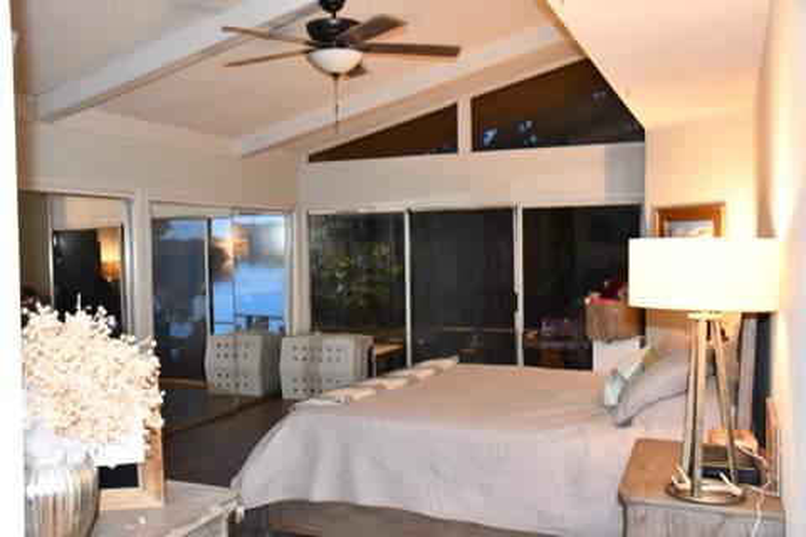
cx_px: 403
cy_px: 268
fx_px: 806
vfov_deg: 36.9
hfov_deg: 53.1
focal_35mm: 36
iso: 5600
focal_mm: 24
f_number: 3.8
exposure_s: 1/60
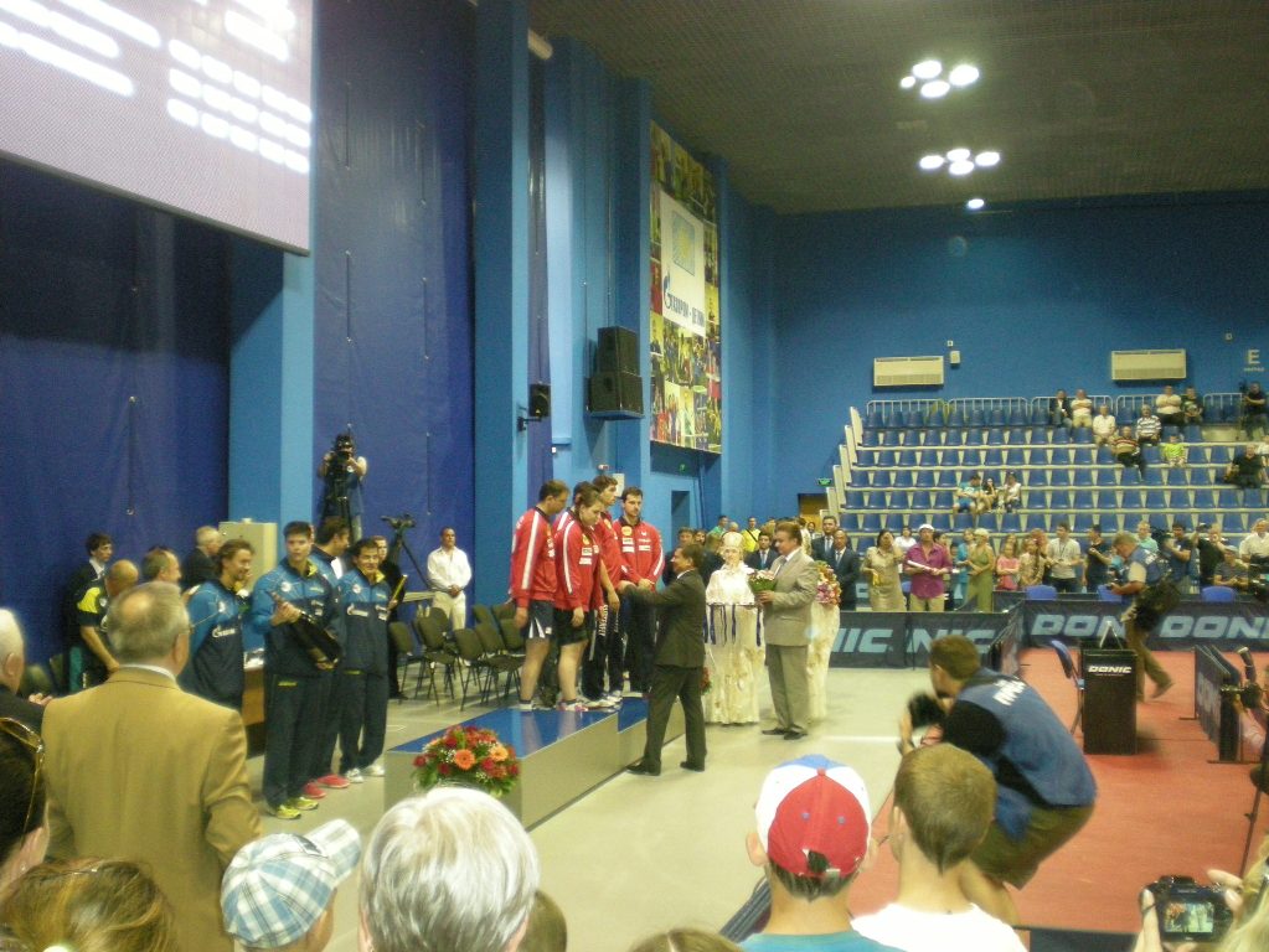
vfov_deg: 37.7
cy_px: 476
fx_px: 1394
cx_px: 634
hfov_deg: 49.0
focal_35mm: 38
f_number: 3.1
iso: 402
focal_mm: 6.3
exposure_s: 1/30
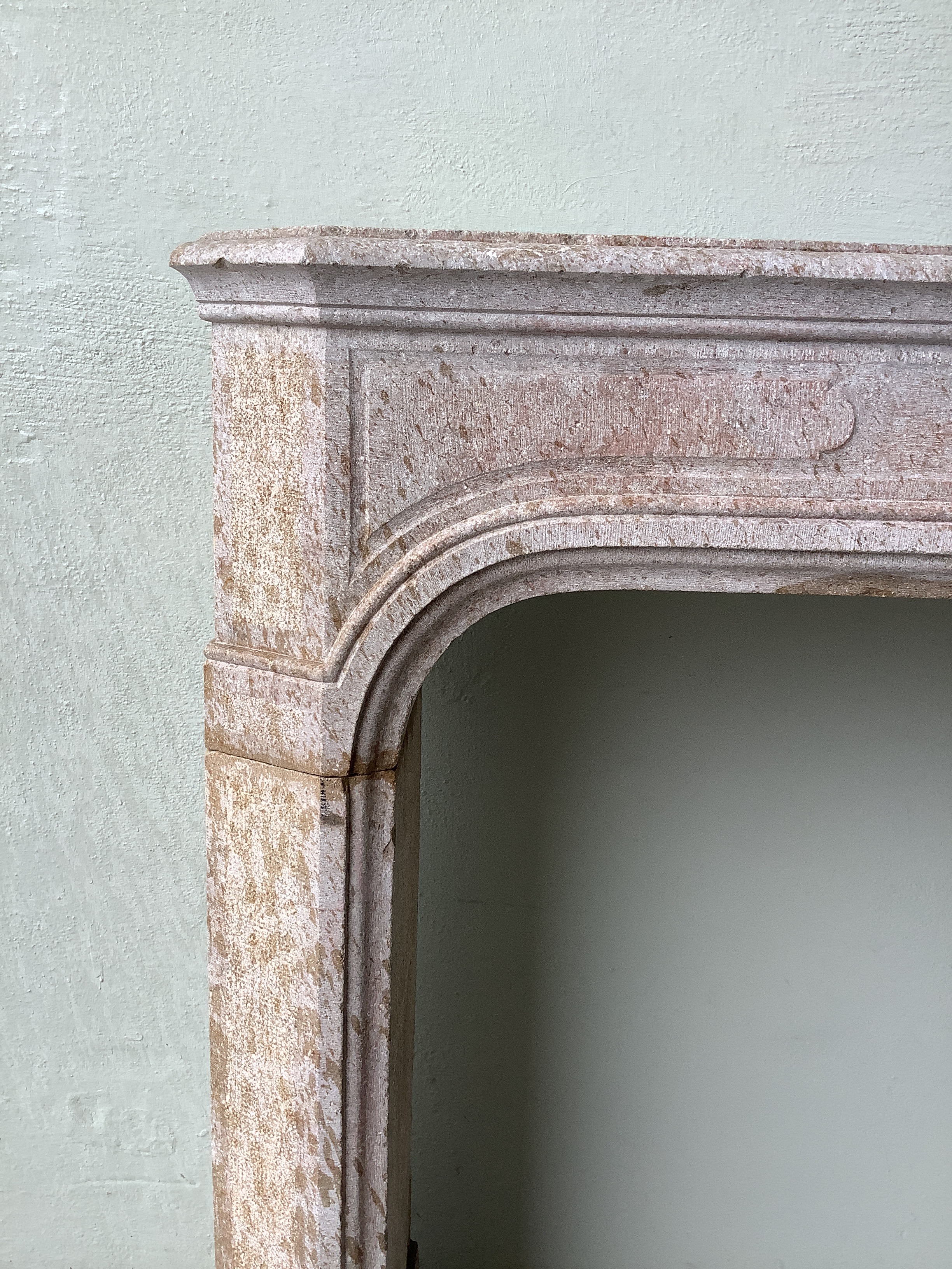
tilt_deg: -10.8
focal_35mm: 31
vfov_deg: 58.4
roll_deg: -1.6
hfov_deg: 45.4
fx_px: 1137
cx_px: 476
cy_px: 634
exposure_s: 1/120
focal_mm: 3.3
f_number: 2.4
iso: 50
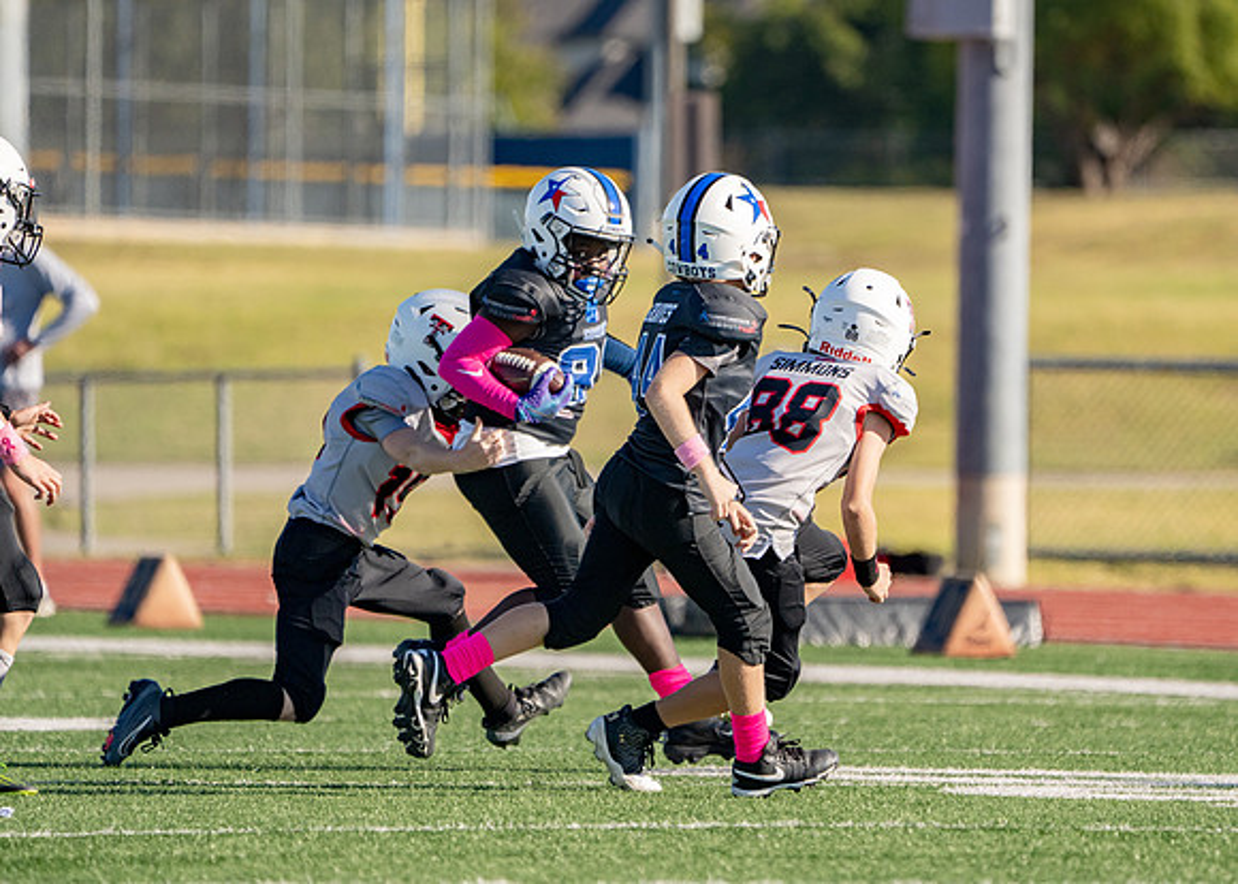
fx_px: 18108
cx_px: 763
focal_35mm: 515
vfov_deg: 2.8
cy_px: 392
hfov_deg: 3.9
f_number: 5.6
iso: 320
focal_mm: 400
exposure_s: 1/2000
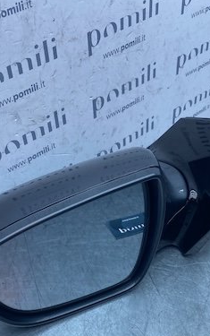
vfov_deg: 40.6
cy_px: 275
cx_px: 122
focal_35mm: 47
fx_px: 430
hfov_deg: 27.4
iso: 32
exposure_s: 1/998
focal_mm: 4.25
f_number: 1.8
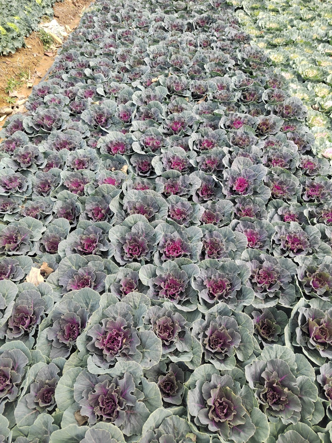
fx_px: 294
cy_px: 222
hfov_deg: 58.9
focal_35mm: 23
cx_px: 166
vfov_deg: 73.9
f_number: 1.9
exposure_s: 1/889
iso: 509
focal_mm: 5.52
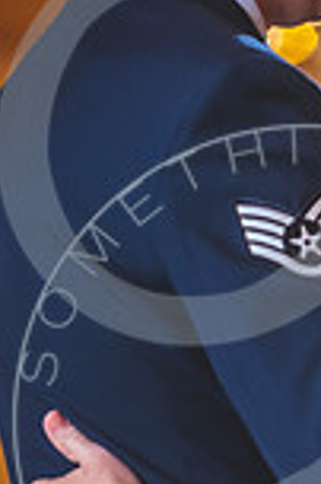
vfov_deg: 3.5
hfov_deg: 2.3
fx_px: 7949
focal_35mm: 593
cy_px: 178
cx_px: 451
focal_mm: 200
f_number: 2.8
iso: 1000
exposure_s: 1/200
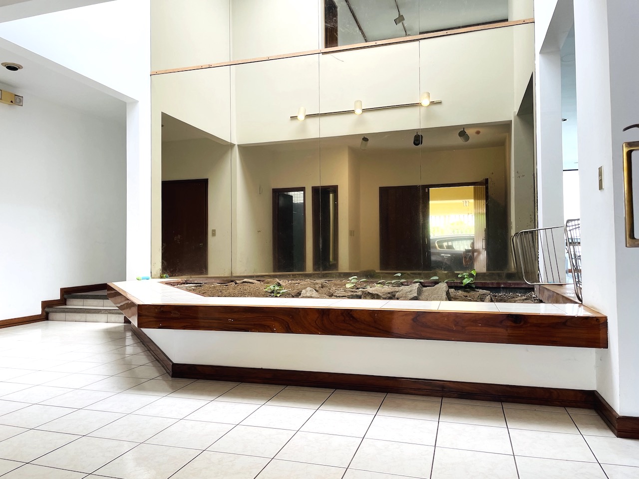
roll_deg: +1.1
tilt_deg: +1.6
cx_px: 320
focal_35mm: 26
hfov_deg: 67.3
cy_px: 240
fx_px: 480
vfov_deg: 53.1
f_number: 1.6
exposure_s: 1/120
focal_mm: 4.2
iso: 50
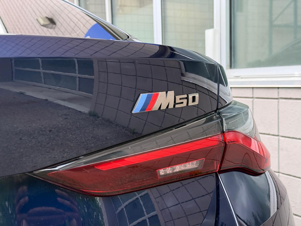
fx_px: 417
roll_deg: +2.3
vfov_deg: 30.3
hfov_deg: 39.7
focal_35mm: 48
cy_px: 113
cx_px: 150
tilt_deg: -5.0
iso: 125
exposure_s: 1/242
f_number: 1.78
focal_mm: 6.76
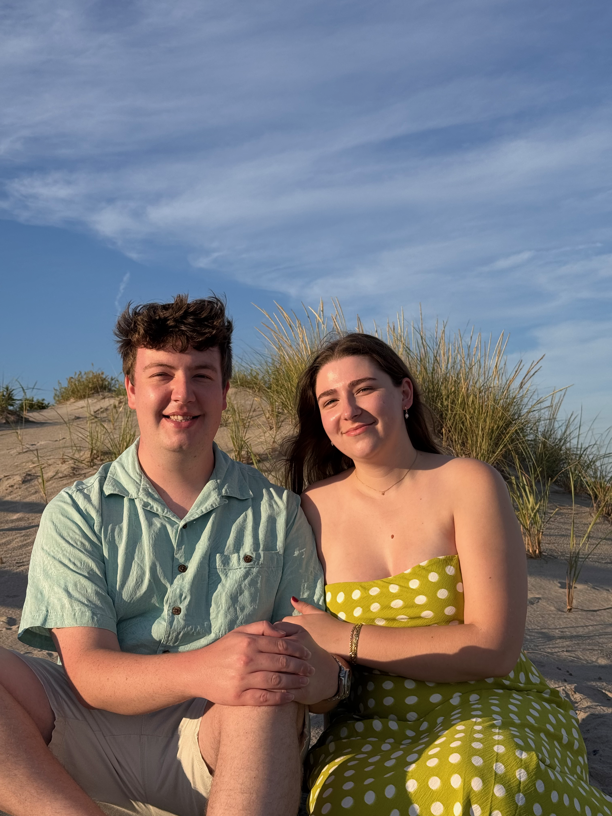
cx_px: 306
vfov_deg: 39.7
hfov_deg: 30.3
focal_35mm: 48
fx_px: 1131
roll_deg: +2.8
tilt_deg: +4.3
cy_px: 408
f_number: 1.78
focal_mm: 6.76
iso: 64
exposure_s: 1/4310
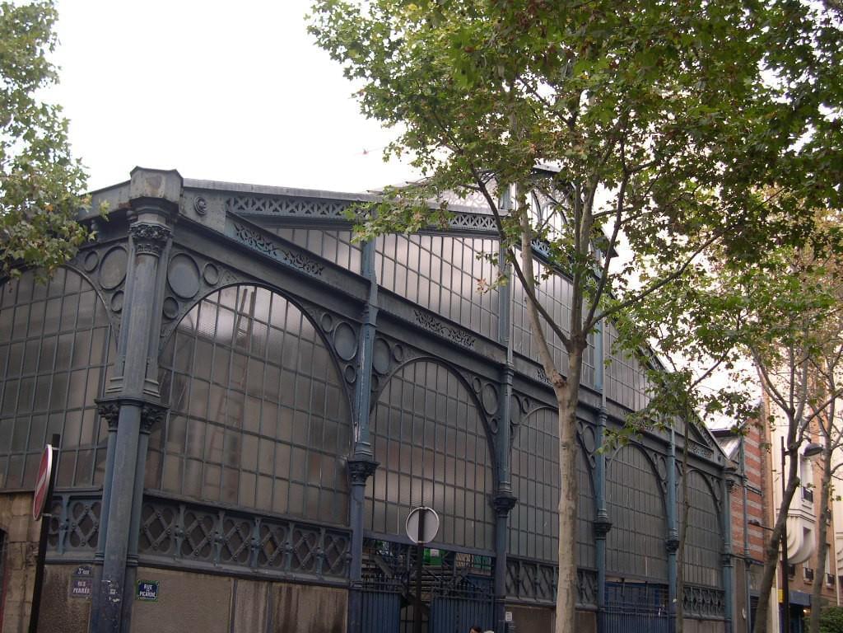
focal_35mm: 42
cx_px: 422
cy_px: 316
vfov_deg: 34.3
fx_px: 1023
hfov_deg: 44.8
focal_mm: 9
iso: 100
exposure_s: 1/159
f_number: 2.9
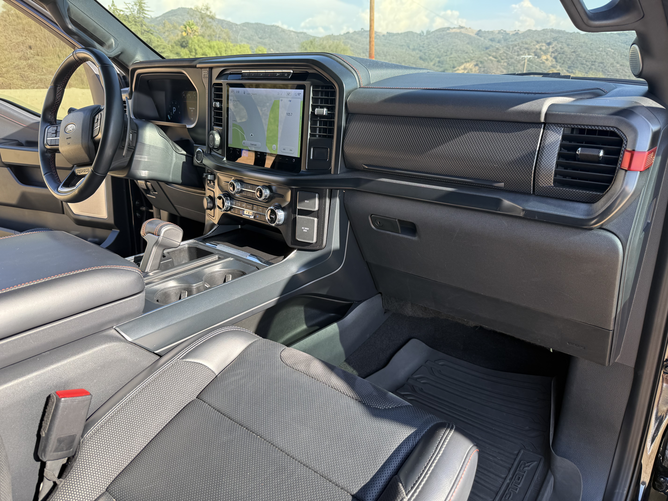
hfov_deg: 71.6
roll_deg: +0.8
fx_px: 463
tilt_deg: -21.6
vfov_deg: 56.8
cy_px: 250
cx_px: 334
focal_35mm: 24
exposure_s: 1/383
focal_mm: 6.76
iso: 80
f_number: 1.78
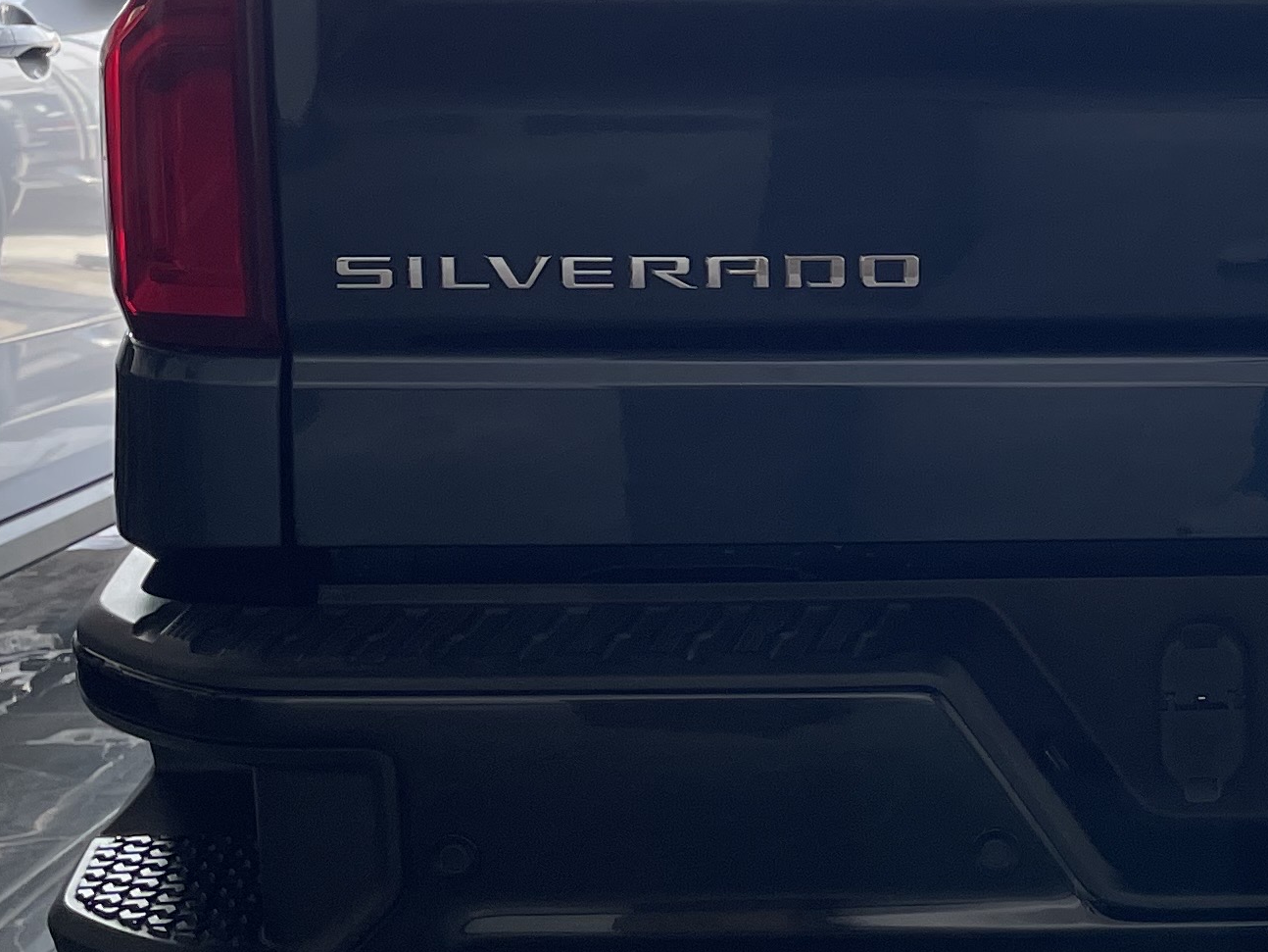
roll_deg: +0.0
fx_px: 2968
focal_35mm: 81
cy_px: 53
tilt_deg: -4.8
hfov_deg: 22.5
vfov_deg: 17.9
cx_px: 1469
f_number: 1.6
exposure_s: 1/287
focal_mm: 4.2
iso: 32
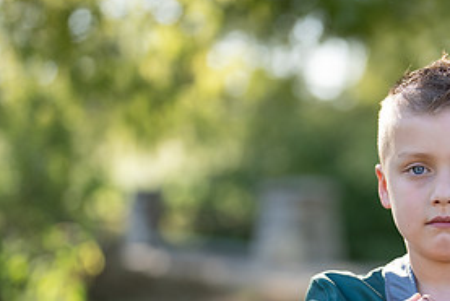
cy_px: 318
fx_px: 1526
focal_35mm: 122
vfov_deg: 11.1
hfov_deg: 16.4
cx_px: 456
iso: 100
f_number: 1.2
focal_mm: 50
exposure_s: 1/1250
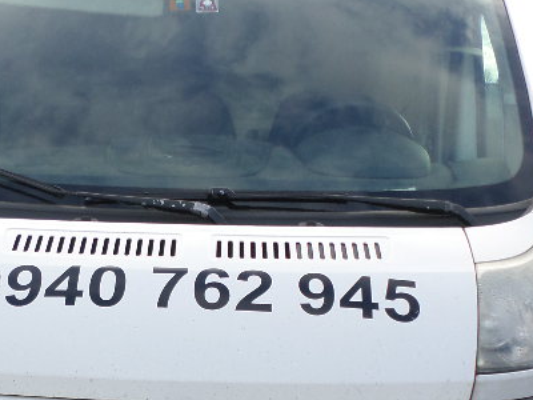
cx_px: 184
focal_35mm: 64
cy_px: 423
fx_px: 985
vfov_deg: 21.9
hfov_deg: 30.1
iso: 80
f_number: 2.5
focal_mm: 4.5
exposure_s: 1/500
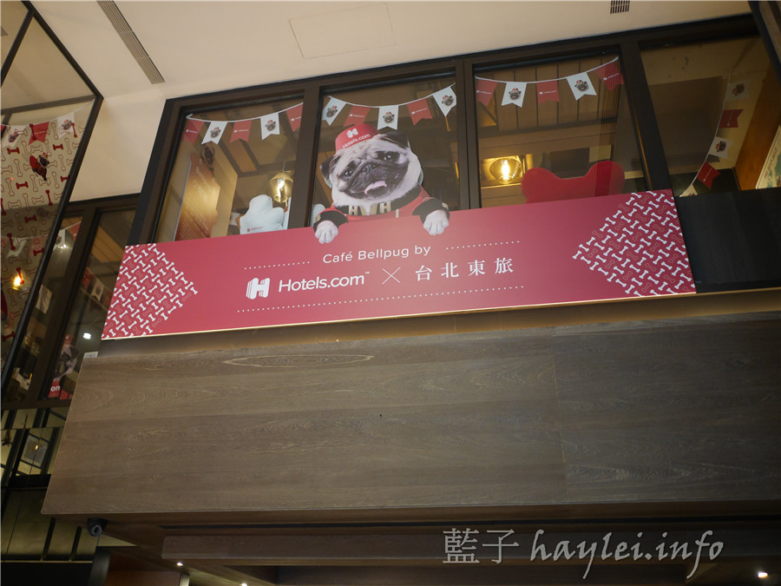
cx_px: 390
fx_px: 677
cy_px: 293
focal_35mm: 30
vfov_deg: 46.8
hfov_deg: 60.0
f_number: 1.7
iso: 1000
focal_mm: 15
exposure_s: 1/60
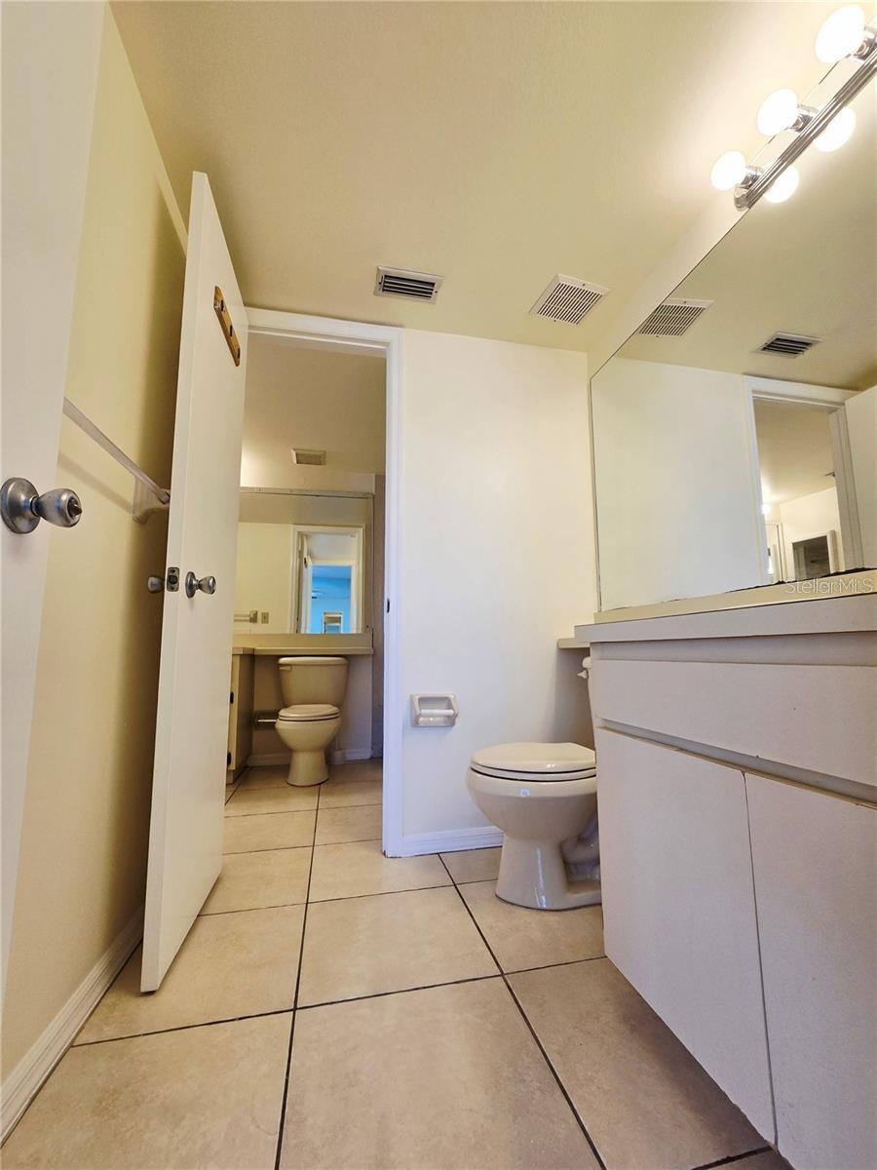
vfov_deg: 106.2
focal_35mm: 13
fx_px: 439
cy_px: 585
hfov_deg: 89.9
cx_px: 438
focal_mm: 2.2
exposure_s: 1/120
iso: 50
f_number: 2.2
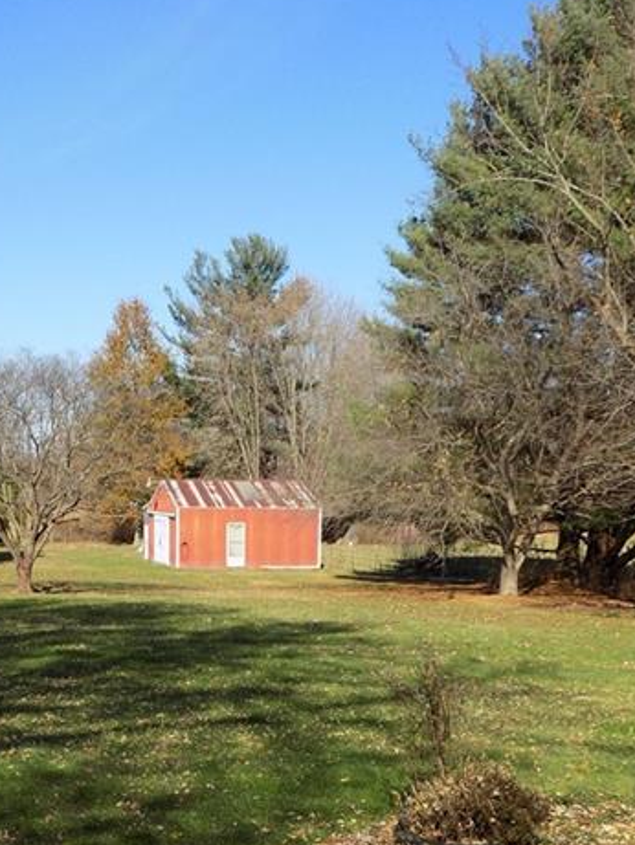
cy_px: 647
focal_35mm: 50
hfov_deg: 28.9
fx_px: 1222
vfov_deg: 37.1
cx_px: 209
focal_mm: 5.3
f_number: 3.3
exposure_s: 1/640
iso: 80
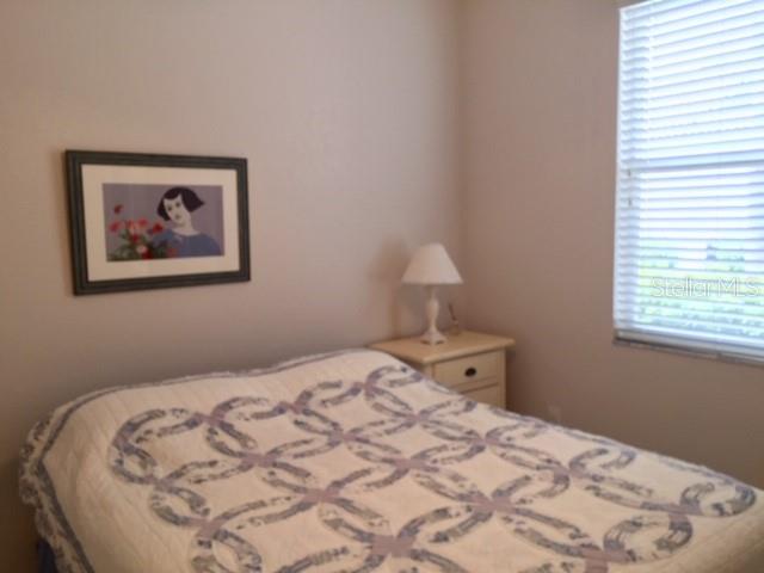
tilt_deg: -4.1
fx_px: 640
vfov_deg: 48.2
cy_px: 286
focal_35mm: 29
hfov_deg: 61.7
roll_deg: +0.0
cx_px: 382
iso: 32
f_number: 2.2
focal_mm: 4.15
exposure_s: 1/40
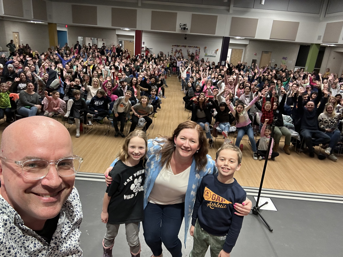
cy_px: 128
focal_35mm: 23
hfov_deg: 73.9
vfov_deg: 58.9
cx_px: 172
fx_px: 228
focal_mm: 2.69
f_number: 1.9
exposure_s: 1/51
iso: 100
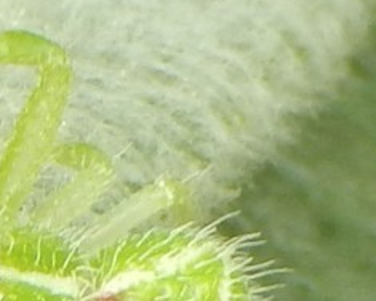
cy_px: 271
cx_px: 81
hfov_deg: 3.4
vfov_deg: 2.7
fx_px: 6310
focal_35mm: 567
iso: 125
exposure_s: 1/30
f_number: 5.1
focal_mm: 28.7
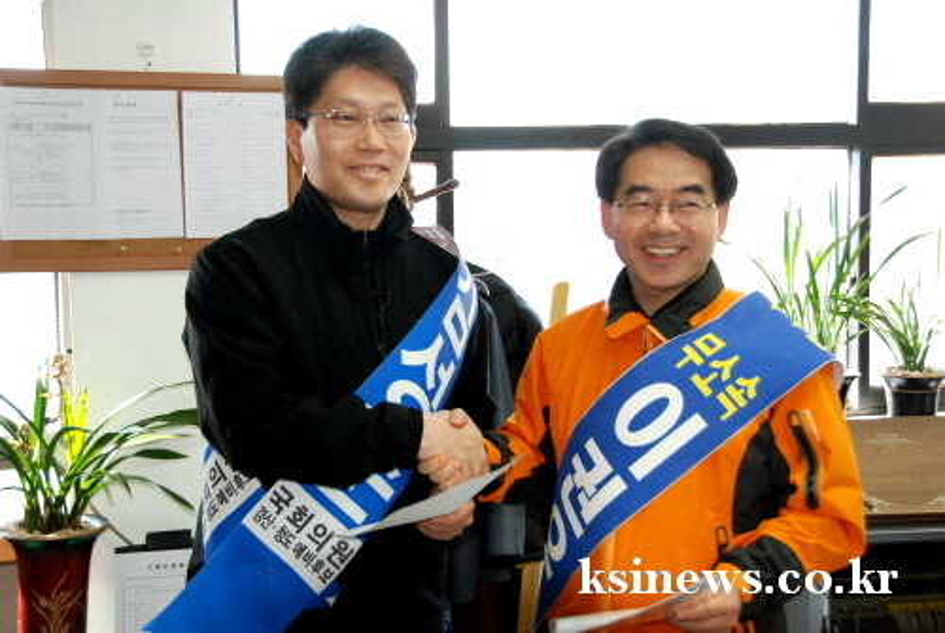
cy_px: 316
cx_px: 472
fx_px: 1262
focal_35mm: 48
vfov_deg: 28.2
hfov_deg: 41.1
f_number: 5
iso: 800
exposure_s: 1/80
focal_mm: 32
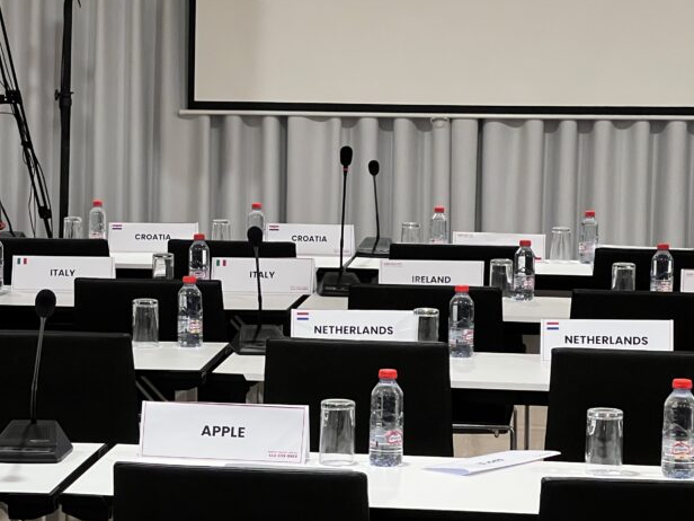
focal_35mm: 128
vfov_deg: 11.6
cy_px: 338
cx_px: 144
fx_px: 2566
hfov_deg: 15.3
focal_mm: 9
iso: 500
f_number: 2.8
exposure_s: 1/60
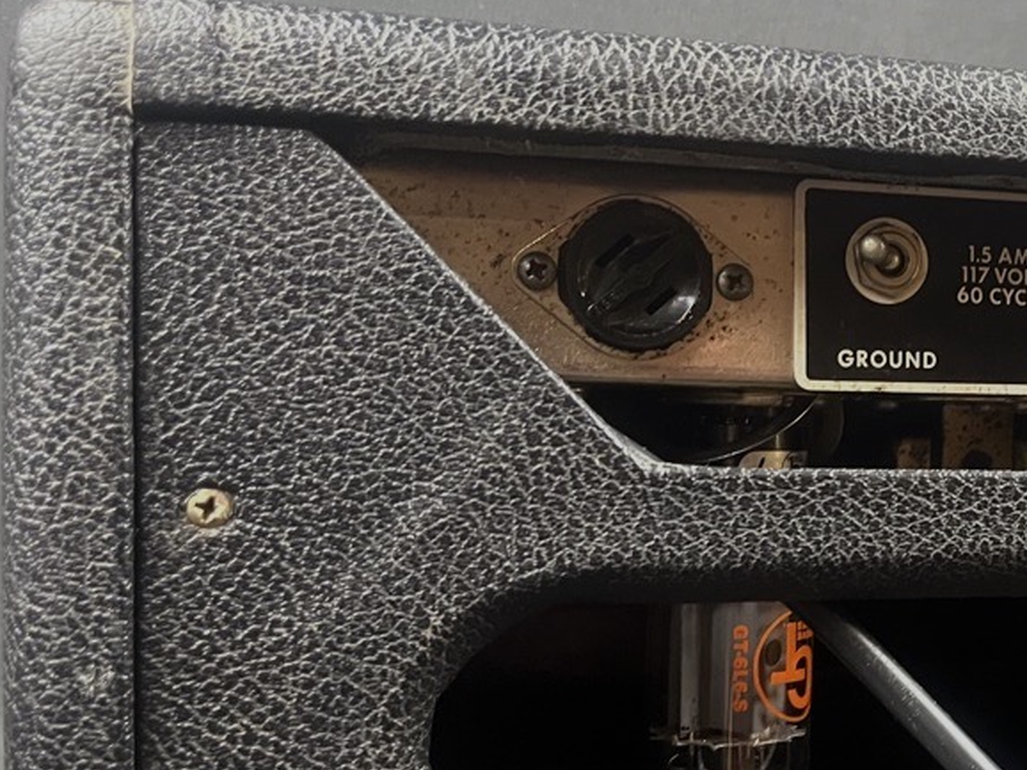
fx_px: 1601
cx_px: 1027
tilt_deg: -2.8
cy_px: 505
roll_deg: -1.9
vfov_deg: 26.9
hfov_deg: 32.7
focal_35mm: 54
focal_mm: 5.1
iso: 400
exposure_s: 1/40
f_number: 1.6
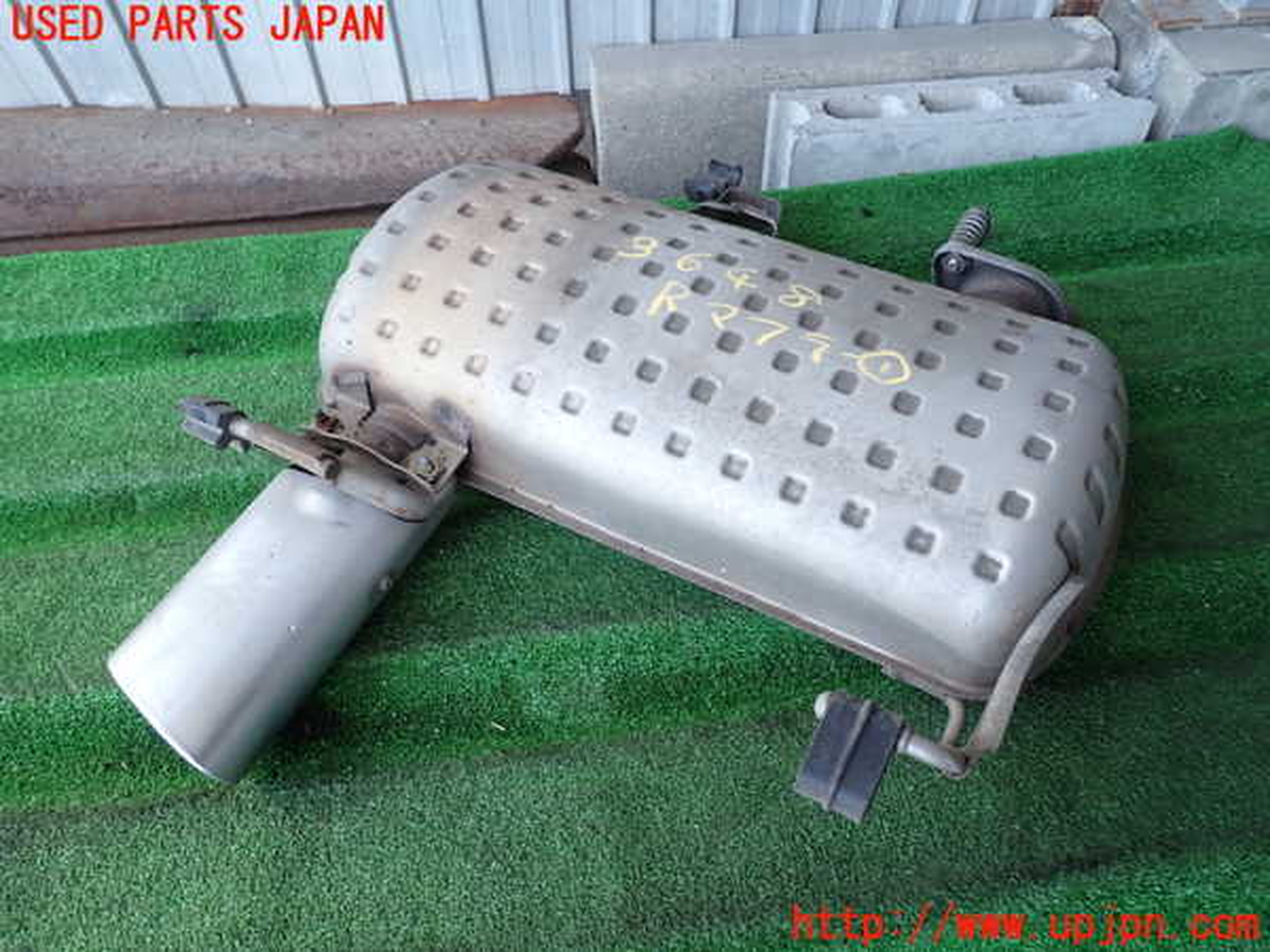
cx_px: 635
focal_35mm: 25
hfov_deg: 69.4
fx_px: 917
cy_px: 476
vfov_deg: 54.9
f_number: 2.8
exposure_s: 1/80
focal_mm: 4.5
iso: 100
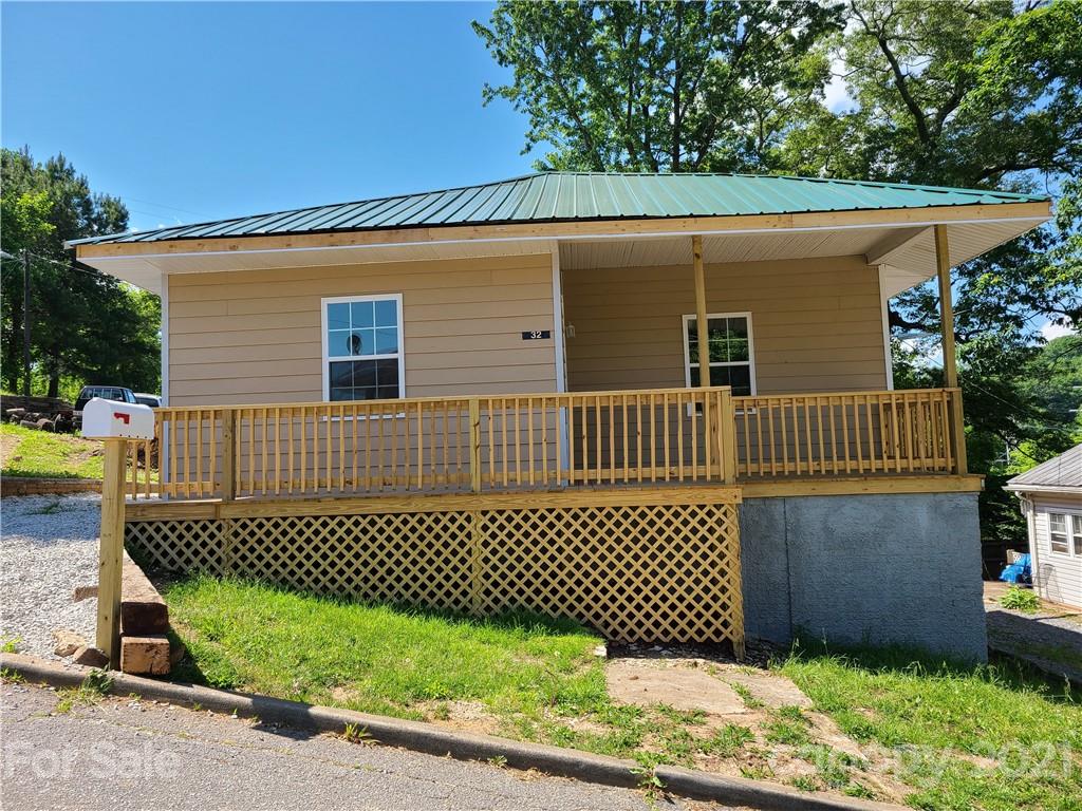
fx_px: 813
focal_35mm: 26
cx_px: 541
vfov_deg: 53.1
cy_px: 406
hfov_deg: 67.3
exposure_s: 1/1035
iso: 40
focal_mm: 5.4
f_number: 1.8
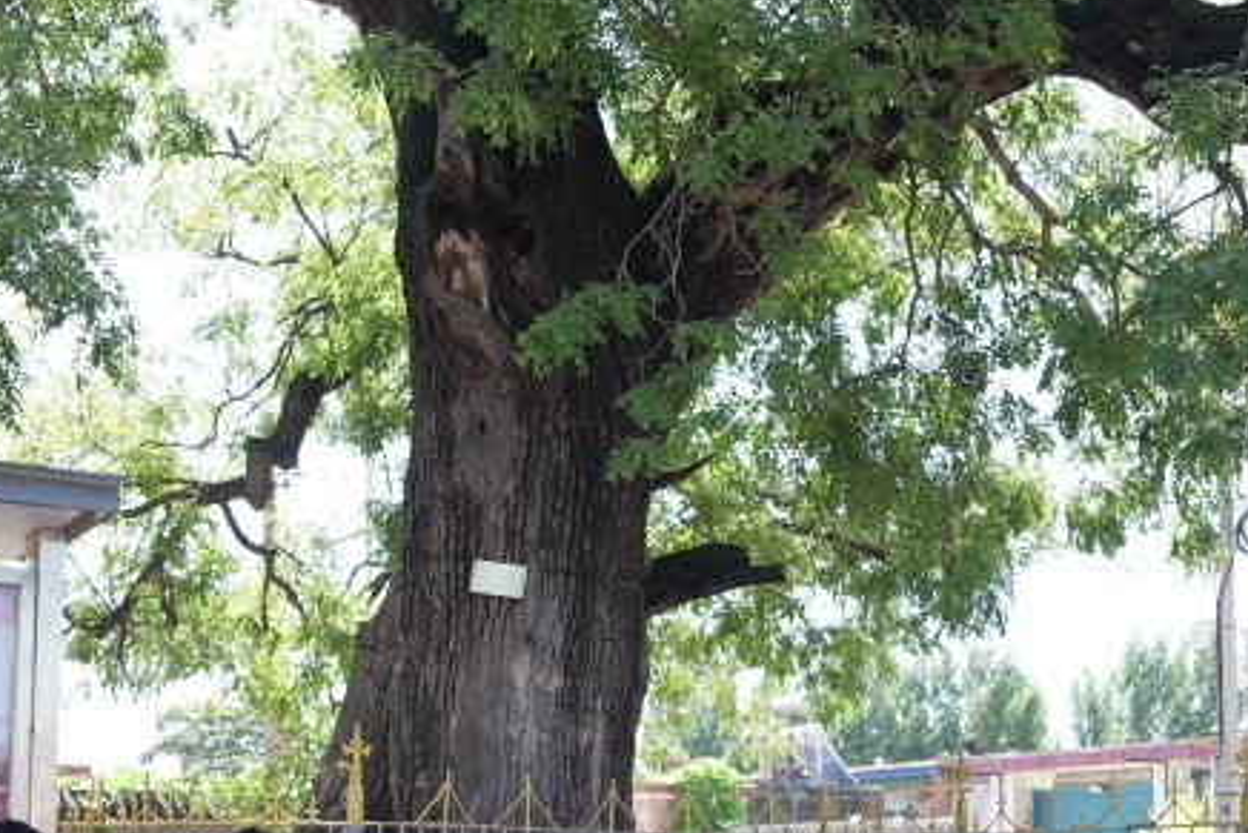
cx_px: 678
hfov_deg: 36.2
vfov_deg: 24.1
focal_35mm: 55
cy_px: 726
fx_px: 1907
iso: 500
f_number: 4
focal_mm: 24
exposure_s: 1/640
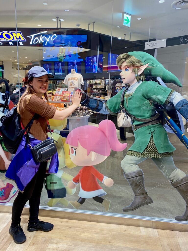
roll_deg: -1.4
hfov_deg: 53.1
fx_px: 188
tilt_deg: -10.1
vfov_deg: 67.3
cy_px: 126
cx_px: 94
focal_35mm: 26
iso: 64
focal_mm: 4.25
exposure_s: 1/50
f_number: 1.8
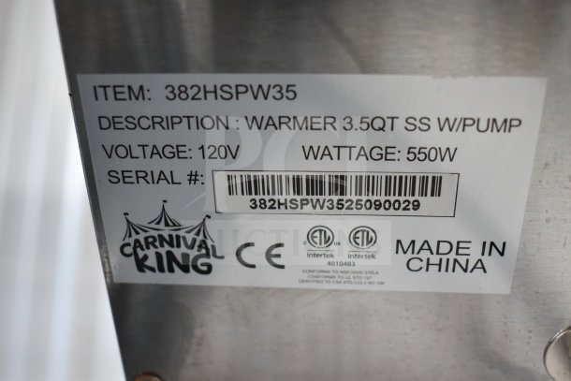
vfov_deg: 33.0
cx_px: 286
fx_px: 642
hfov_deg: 47.9
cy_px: 190
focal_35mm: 40
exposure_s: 1/40
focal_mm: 27
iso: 1000
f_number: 4
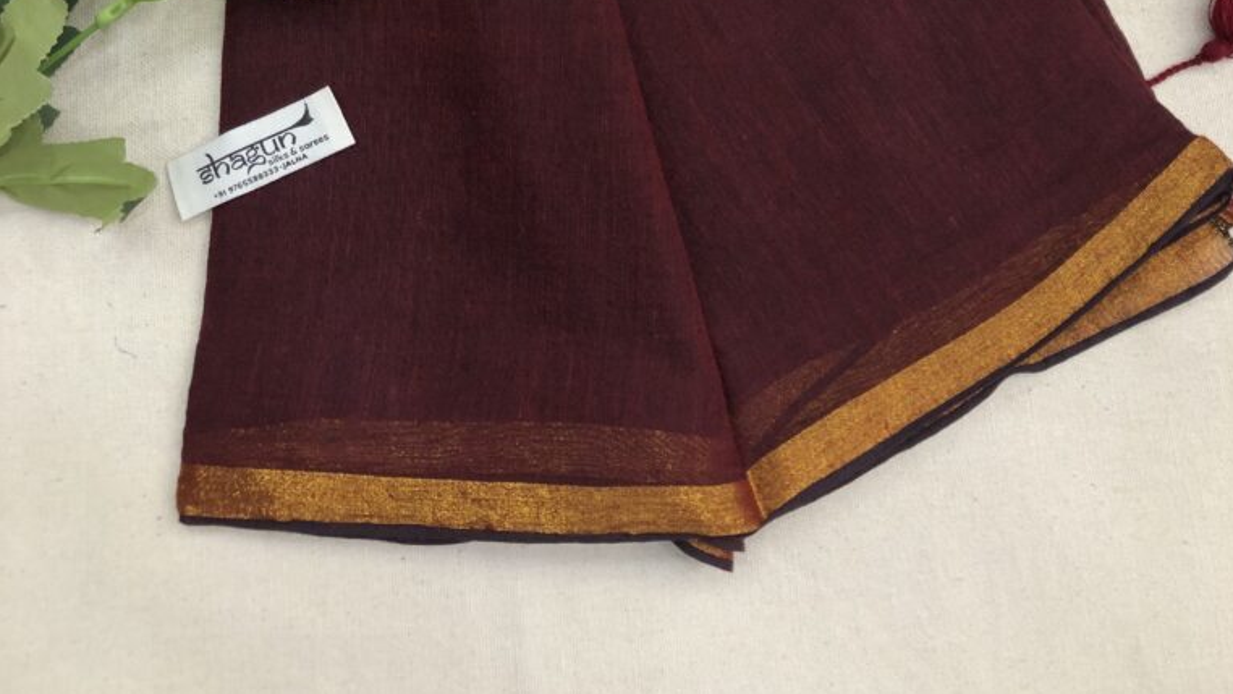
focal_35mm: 41
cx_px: 620
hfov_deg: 49.4
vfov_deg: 26.9
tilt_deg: -77.0
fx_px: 1341
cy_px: -49
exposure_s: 1/33
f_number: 1.8
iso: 40
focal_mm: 4
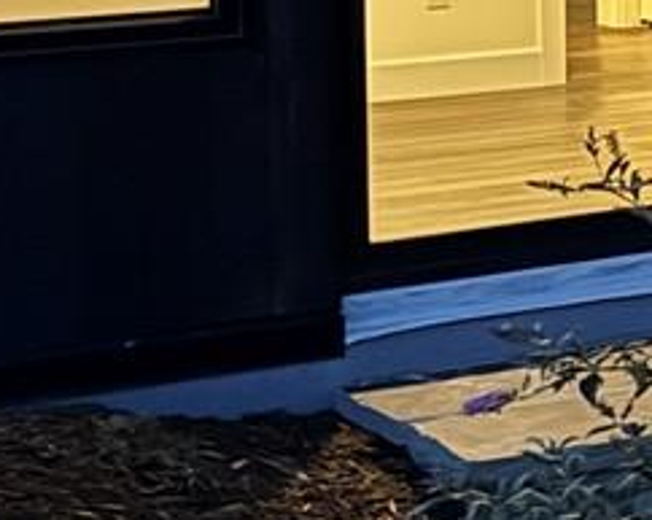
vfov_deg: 9.6
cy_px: -286
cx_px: 1557
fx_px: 2987
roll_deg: +1.0
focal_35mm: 155
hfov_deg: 10.7
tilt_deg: -1.3
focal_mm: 6.76
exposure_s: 1/22
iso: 1600
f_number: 1.78
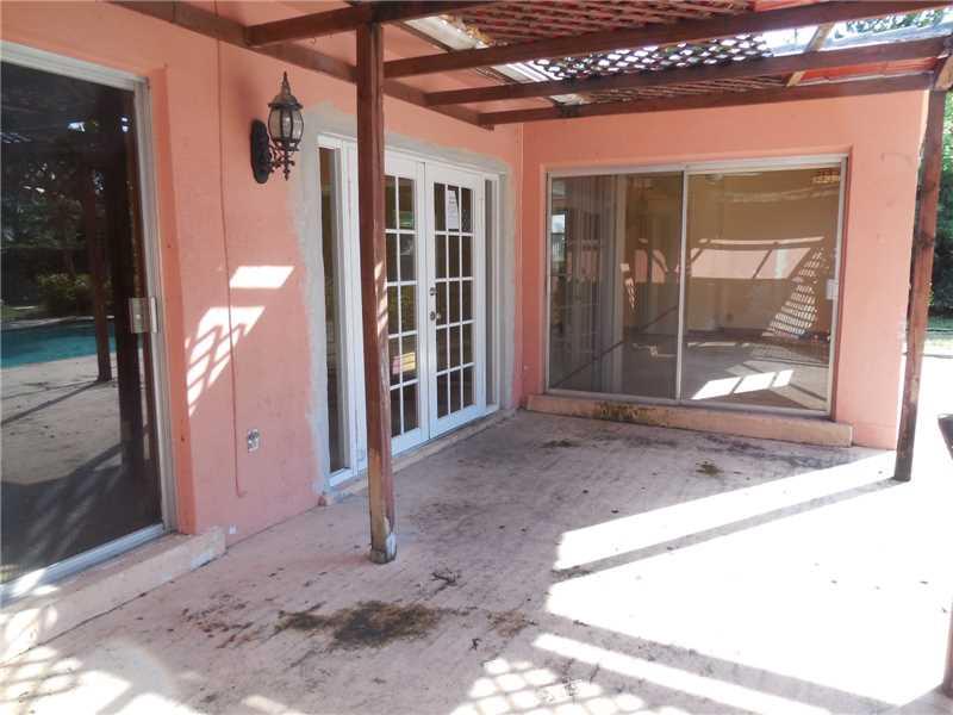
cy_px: 358
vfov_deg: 54.9
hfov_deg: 69.4
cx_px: 476
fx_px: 688
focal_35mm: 25
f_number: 3.1
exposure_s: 1/200
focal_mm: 4.5
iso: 125
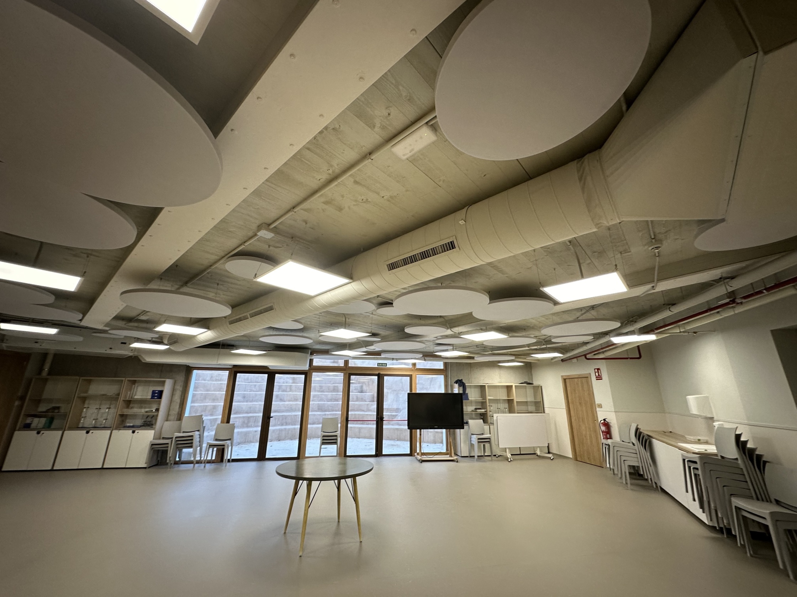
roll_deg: -1.2
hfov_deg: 102.1
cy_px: 298
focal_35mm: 14
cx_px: 398
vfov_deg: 85.7
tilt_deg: +16.9
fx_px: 322
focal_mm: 2.22
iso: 160
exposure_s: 1/100
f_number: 2.2
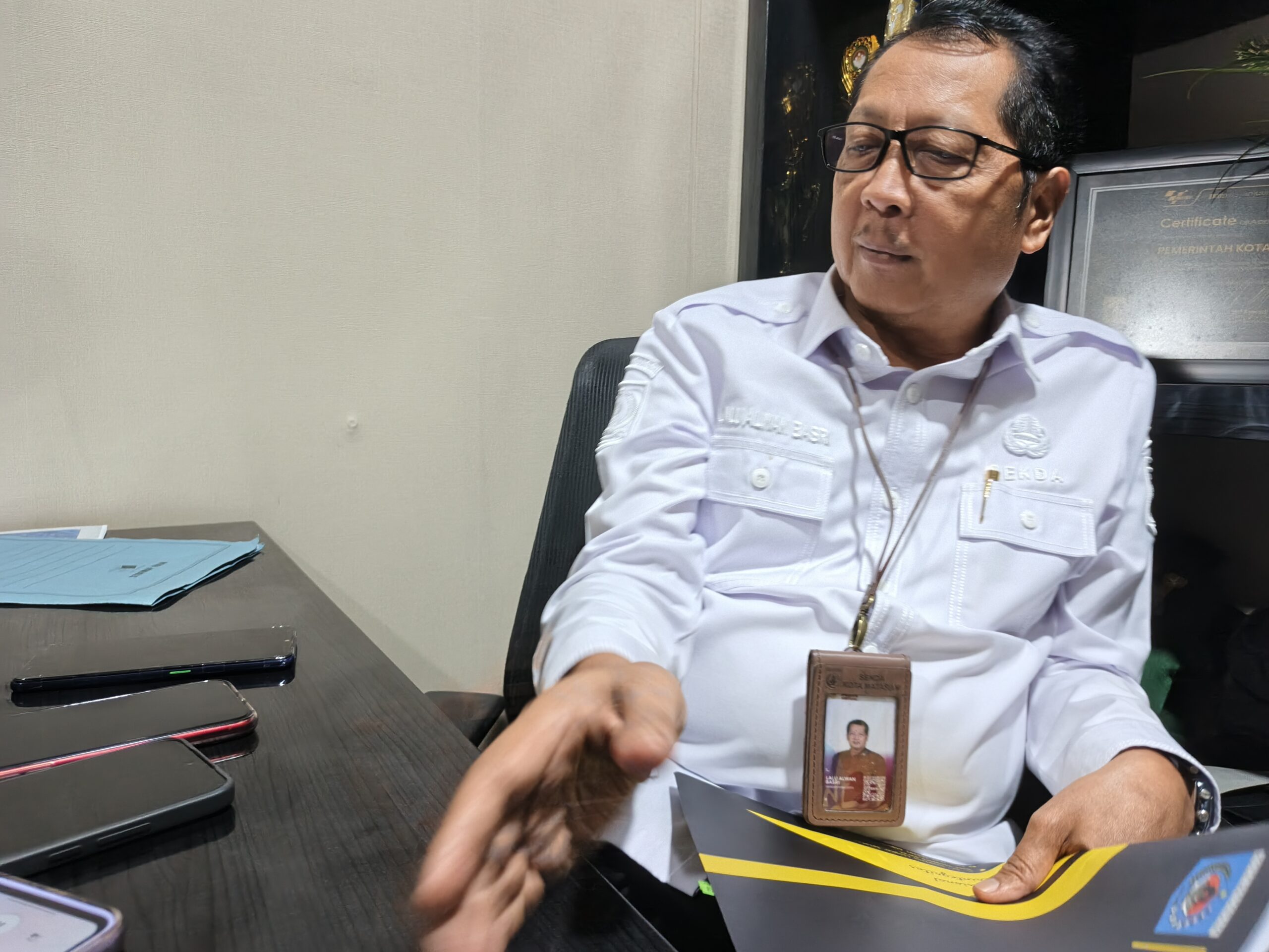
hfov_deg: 73.9
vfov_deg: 58.9
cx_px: 634
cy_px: 476
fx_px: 843
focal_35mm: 23
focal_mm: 5.56
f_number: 1.8
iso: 1681
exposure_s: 1/33.3
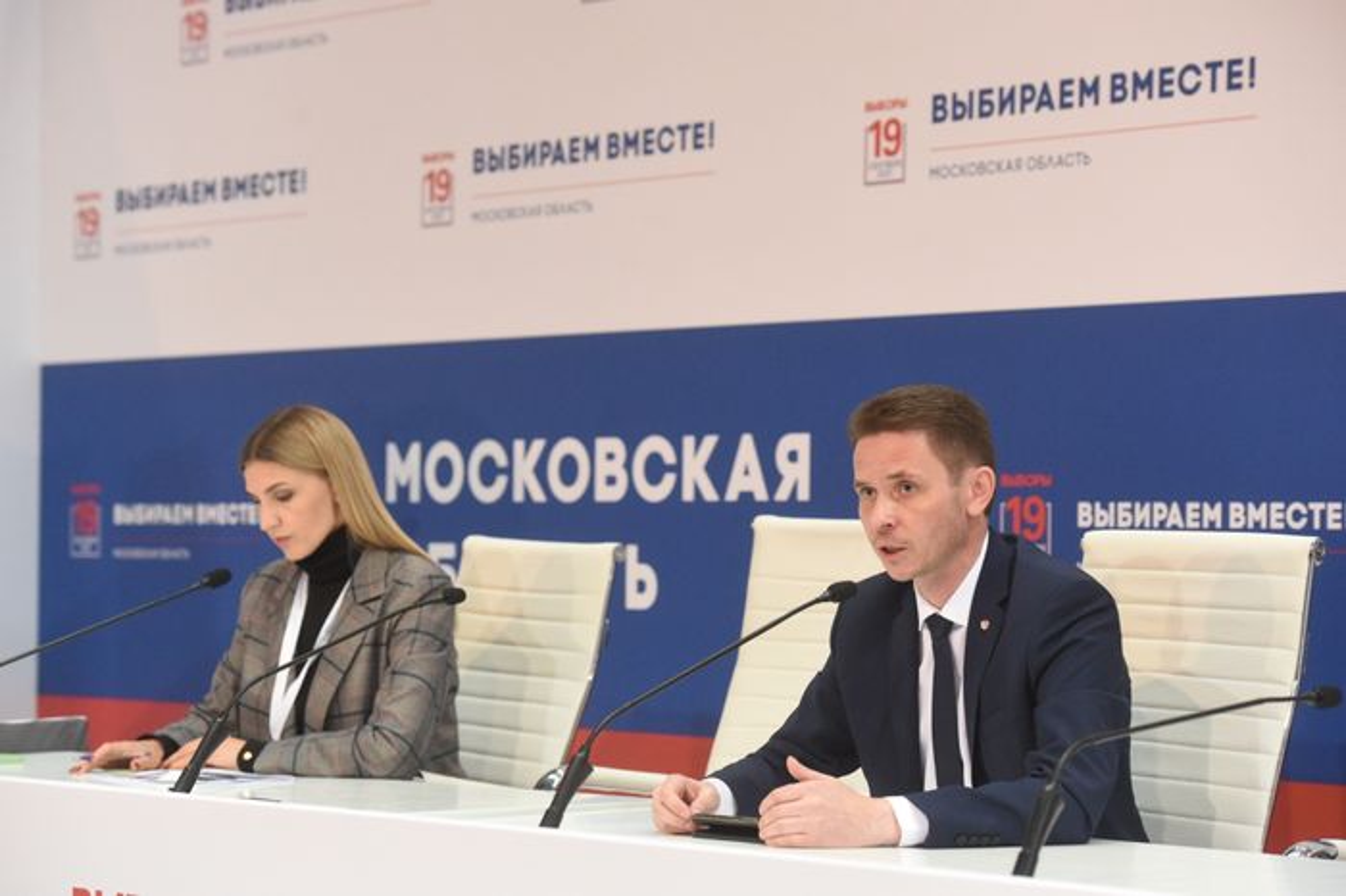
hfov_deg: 20.0
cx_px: 673
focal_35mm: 102
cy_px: 448
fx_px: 3812
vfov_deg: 13.4
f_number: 4
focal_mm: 102
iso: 12800
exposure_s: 1/500
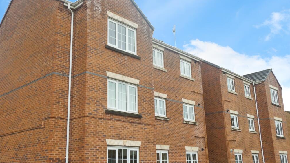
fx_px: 300
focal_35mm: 39
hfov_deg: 51.6
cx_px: 147
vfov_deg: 30.4
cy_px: 87
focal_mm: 6.2
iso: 80
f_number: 3.4
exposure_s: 1/320
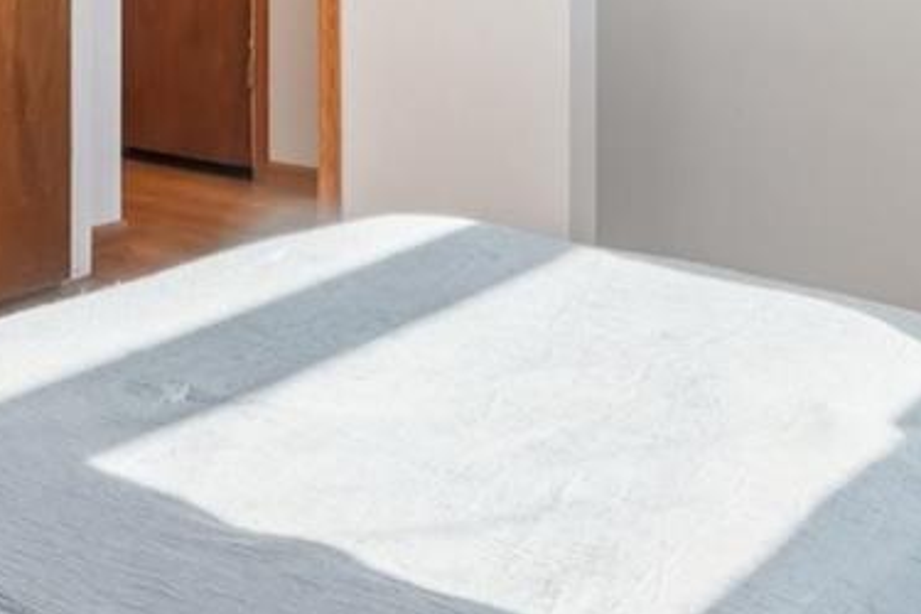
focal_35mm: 64
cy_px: -194
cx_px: 101
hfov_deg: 30.1
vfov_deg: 19.5
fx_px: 1637
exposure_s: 1/30
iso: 800
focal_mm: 10
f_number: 8
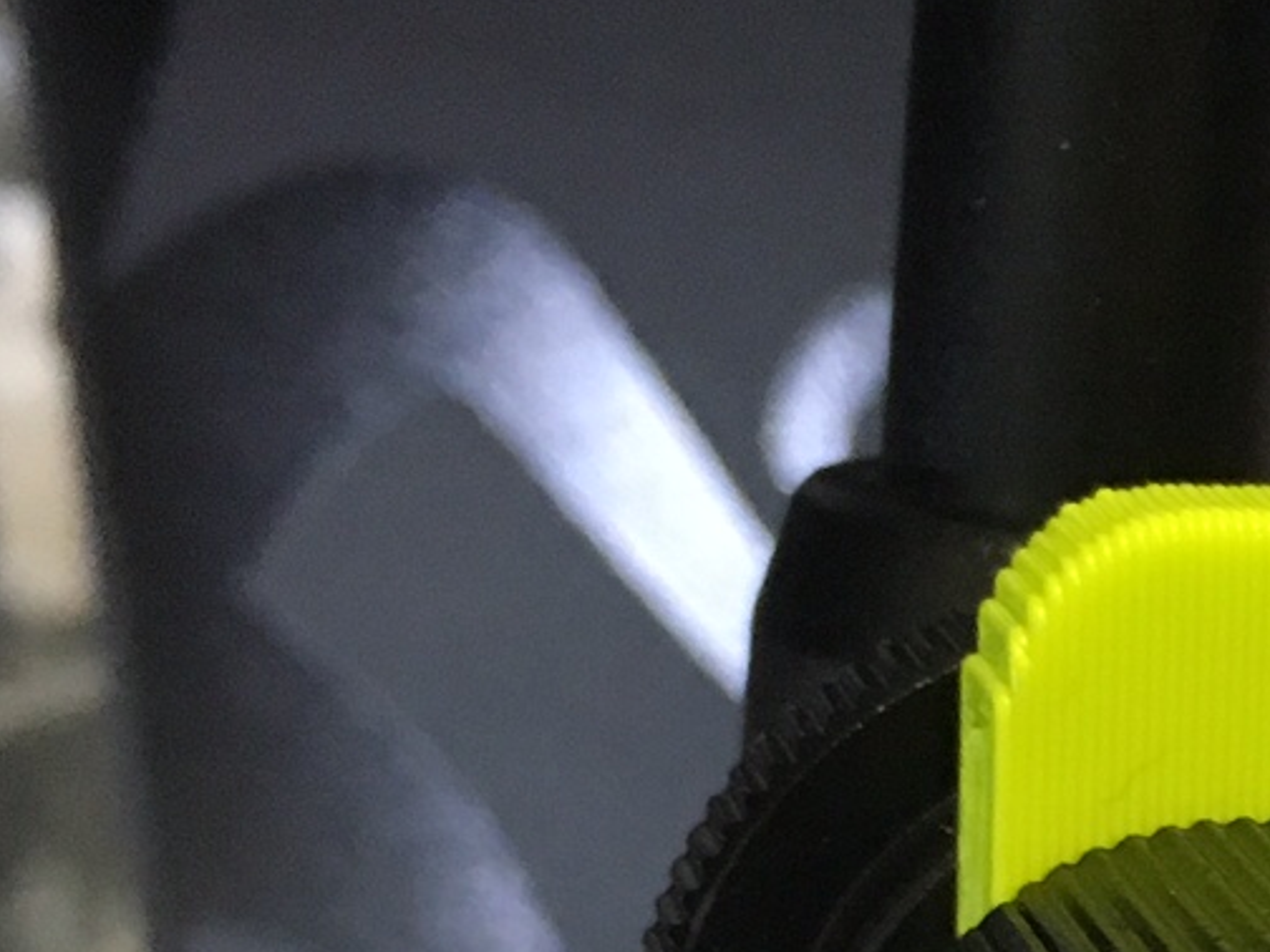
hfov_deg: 15.7
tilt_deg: -18.6
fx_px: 4256
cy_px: 1229
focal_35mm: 116
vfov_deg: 12.4
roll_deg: -0.1
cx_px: 1850
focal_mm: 4.15
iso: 200
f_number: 2.2
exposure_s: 1/33
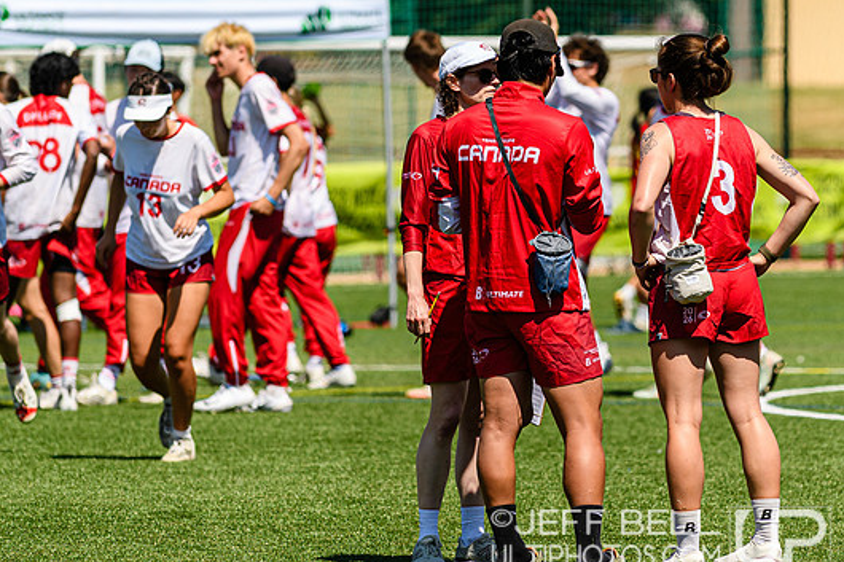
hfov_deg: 4.4
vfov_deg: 2.9
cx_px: 580
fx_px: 10945
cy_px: 248
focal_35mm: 467
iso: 180
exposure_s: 1/2000
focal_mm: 200
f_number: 4
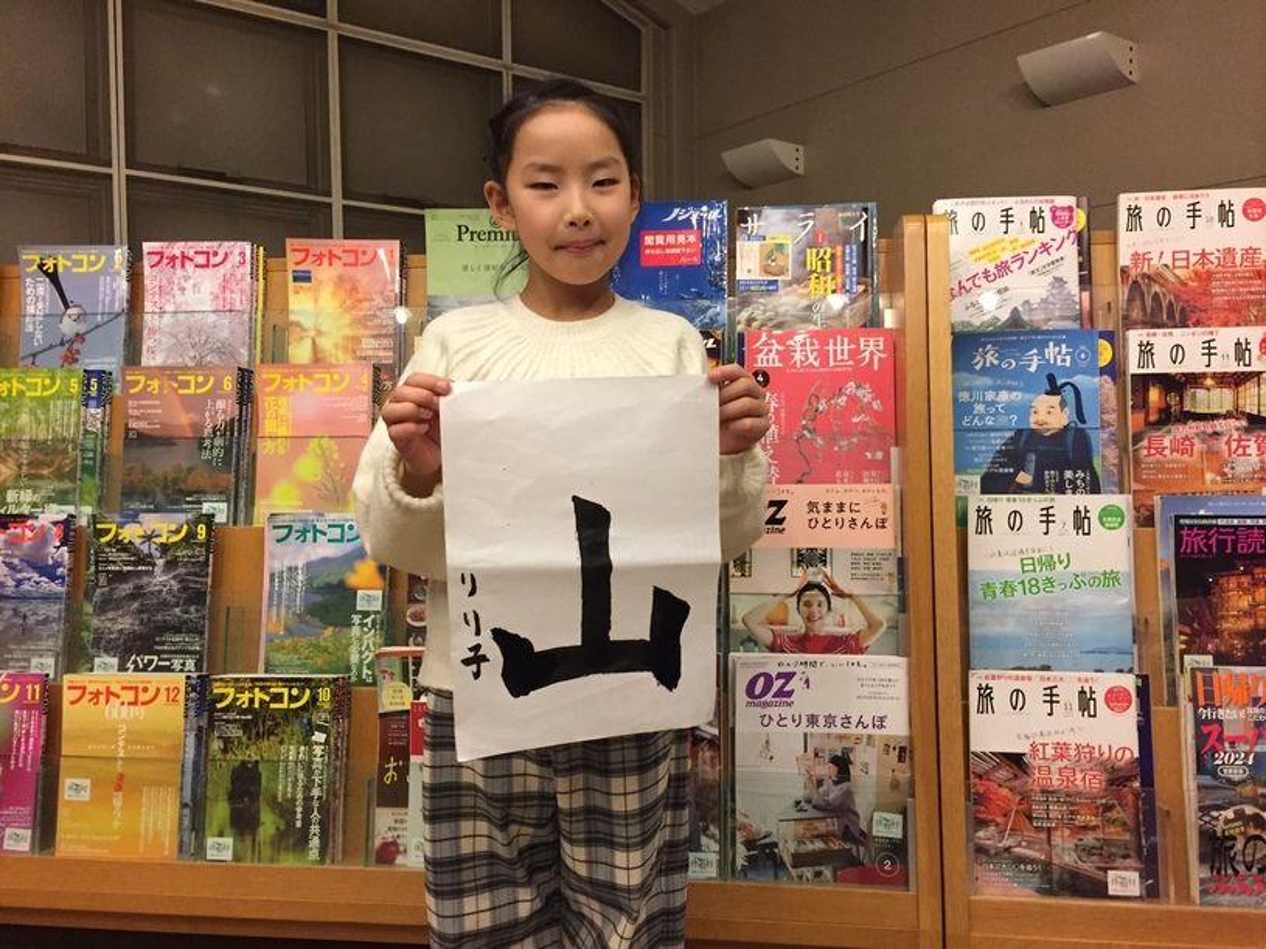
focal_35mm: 29
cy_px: 474
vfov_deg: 48.2
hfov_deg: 61.7
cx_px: 633
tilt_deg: -0.9
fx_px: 1060
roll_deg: +0.9
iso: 200
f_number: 2.2
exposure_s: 1/30
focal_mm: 4.15
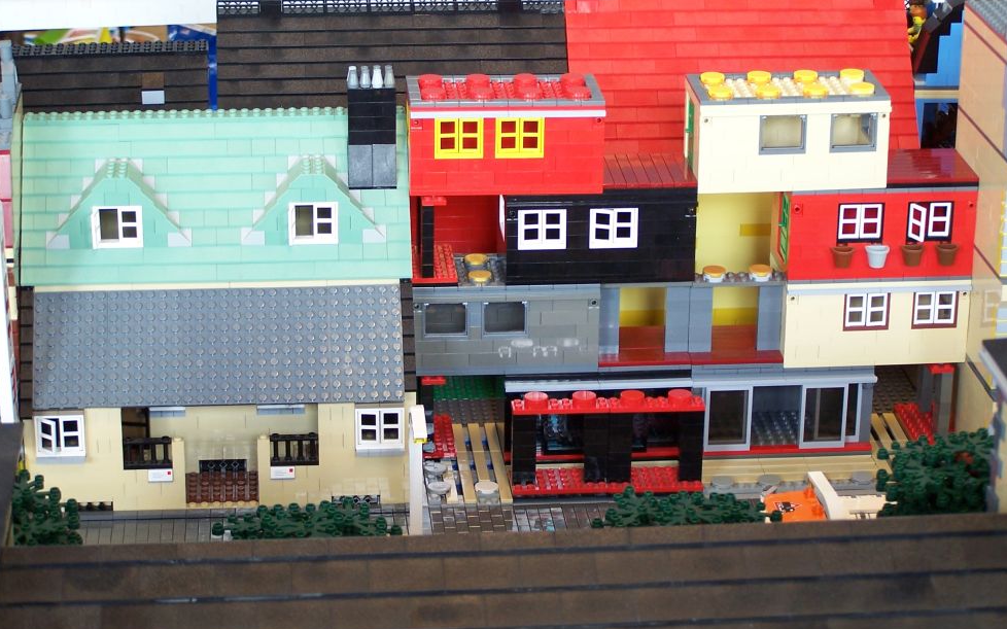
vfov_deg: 14.3
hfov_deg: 22.8
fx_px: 2497
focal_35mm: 91
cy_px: 247
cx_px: 523
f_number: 3.2
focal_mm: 13.7
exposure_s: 1/10
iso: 80
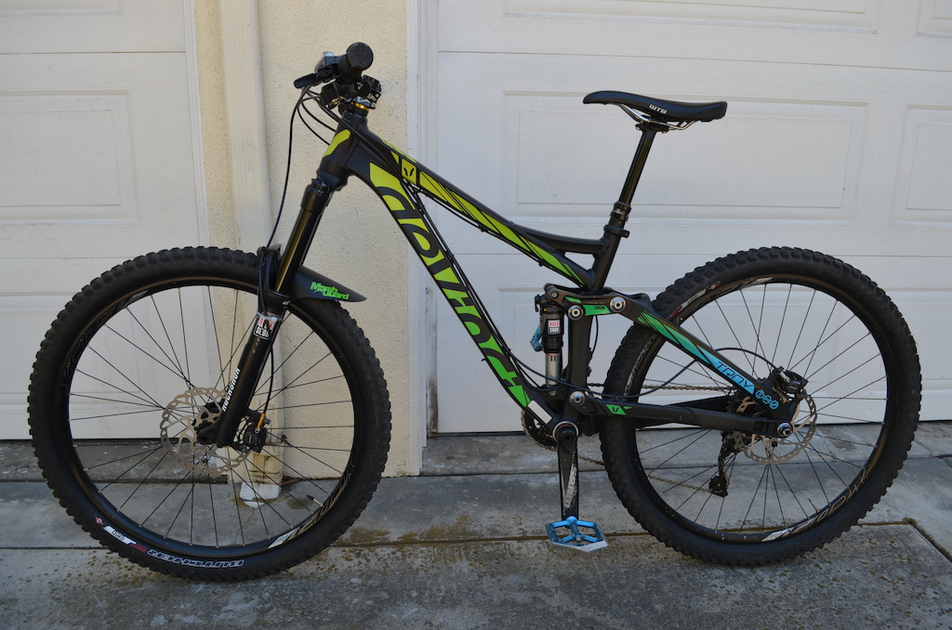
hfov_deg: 67.5
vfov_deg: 47.7
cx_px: 476
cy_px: 315
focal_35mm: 27
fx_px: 712
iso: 200
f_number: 5.6
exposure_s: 1/125
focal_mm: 18
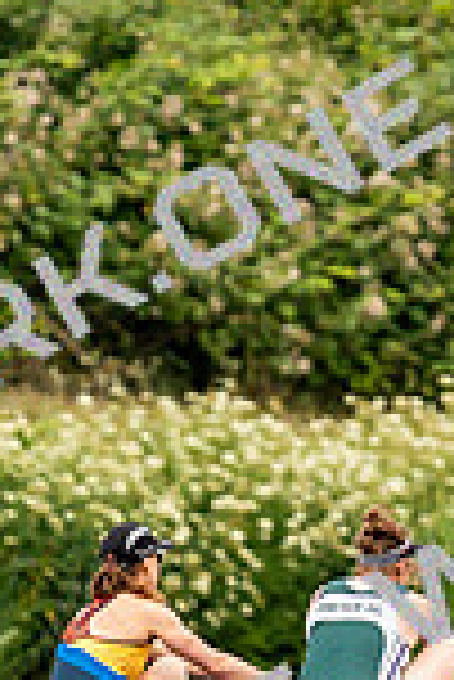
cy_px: 660
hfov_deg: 0.7
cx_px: 921
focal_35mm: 2073
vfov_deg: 1.0
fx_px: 39122
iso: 400
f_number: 6.3
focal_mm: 541
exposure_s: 1/2000
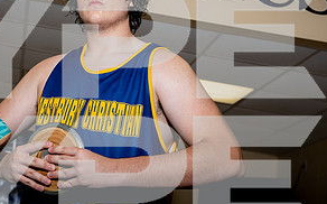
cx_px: 40
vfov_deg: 16.0
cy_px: 40
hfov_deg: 24.9
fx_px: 721
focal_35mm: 81
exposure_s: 1/250
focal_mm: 40
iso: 200
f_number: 4.5
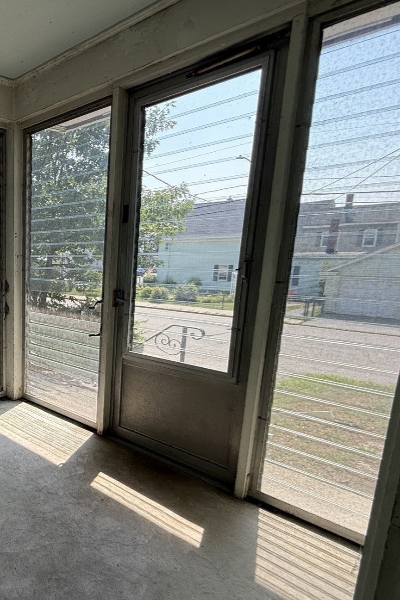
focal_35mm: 23
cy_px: 326
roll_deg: +0.6
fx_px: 384
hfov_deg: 44.4
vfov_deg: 76.0
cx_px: -23
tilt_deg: -10.2
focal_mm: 2.22
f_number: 2.2
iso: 50
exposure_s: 1/280
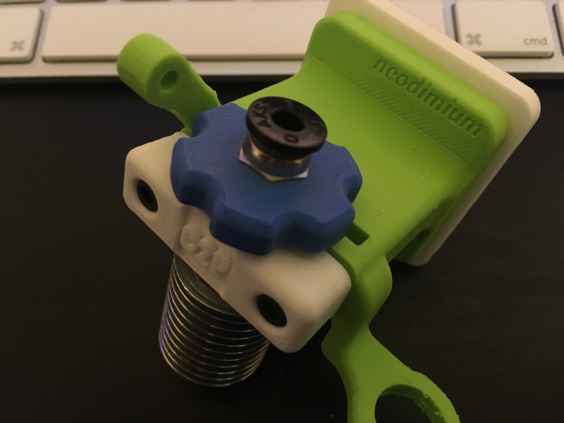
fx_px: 472
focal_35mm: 29
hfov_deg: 61.7
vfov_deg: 48.2
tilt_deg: -63.5
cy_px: 212
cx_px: 282
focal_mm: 4.15
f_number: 2.2
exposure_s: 1/17
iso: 500
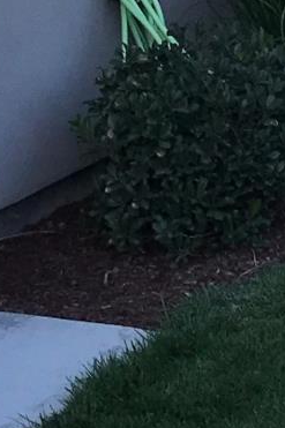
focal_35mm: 157
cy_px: -344
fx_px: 1866
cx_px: 370
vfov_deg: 12.0
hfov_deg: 8.6
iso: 20
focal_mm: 3.99
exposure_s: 1/921
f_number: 1.8
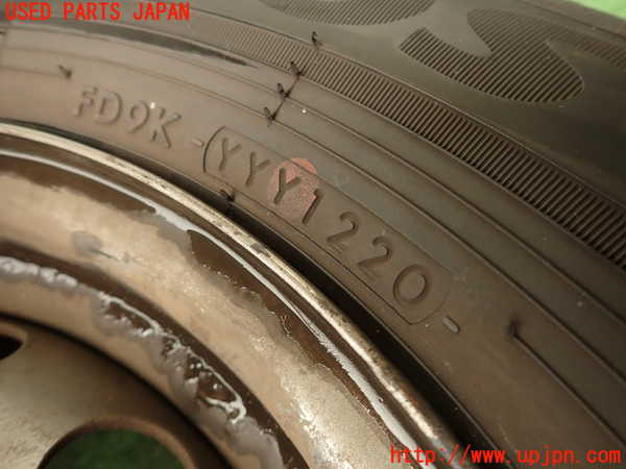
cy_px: 234
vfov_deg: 54.9
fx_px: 452
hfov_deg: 69.4
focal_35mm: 25
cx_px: 313
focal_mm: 4.5
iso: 125
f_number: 2
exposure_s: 1/60
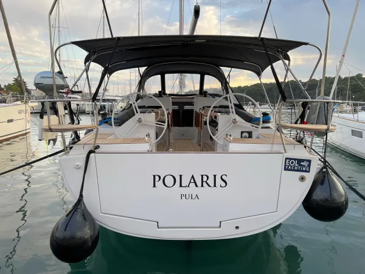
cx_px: 182
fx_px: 274
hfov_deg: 67.3
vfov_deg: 53.1
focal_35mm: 26
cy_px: 137
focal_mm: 5.7
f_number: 1.5
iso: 50
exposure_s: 1/625
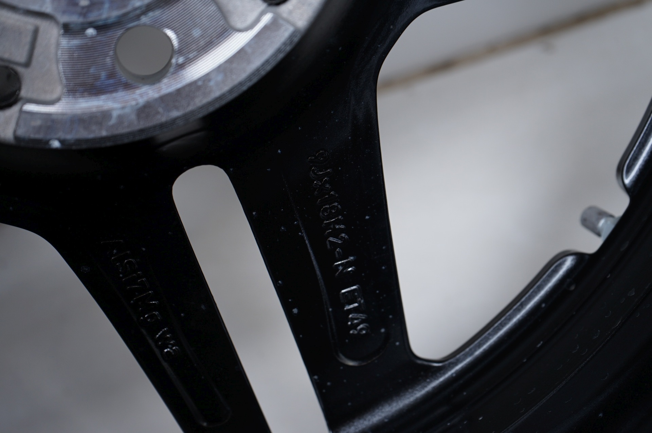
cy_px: 216
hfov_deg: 36.3
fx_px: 995
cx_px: 326
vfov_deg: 24.6
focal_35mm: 55
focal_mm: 55
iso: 250
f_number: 7.1
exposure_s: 1/125
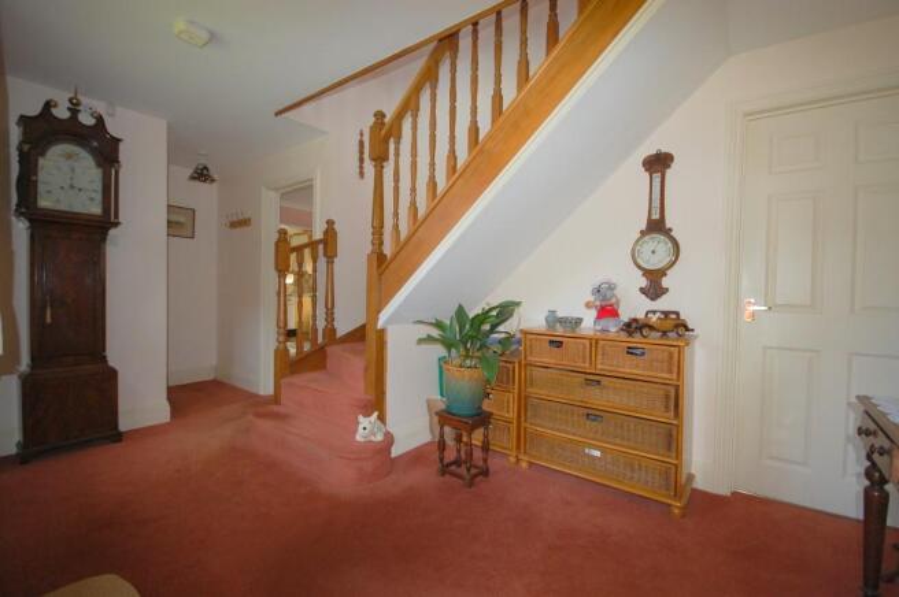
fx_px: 374
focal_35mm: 15
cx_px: 450
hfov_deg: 100.4
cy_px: 298
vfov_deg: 77.2
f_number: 4
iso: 400
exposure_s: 1/60
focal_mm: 10
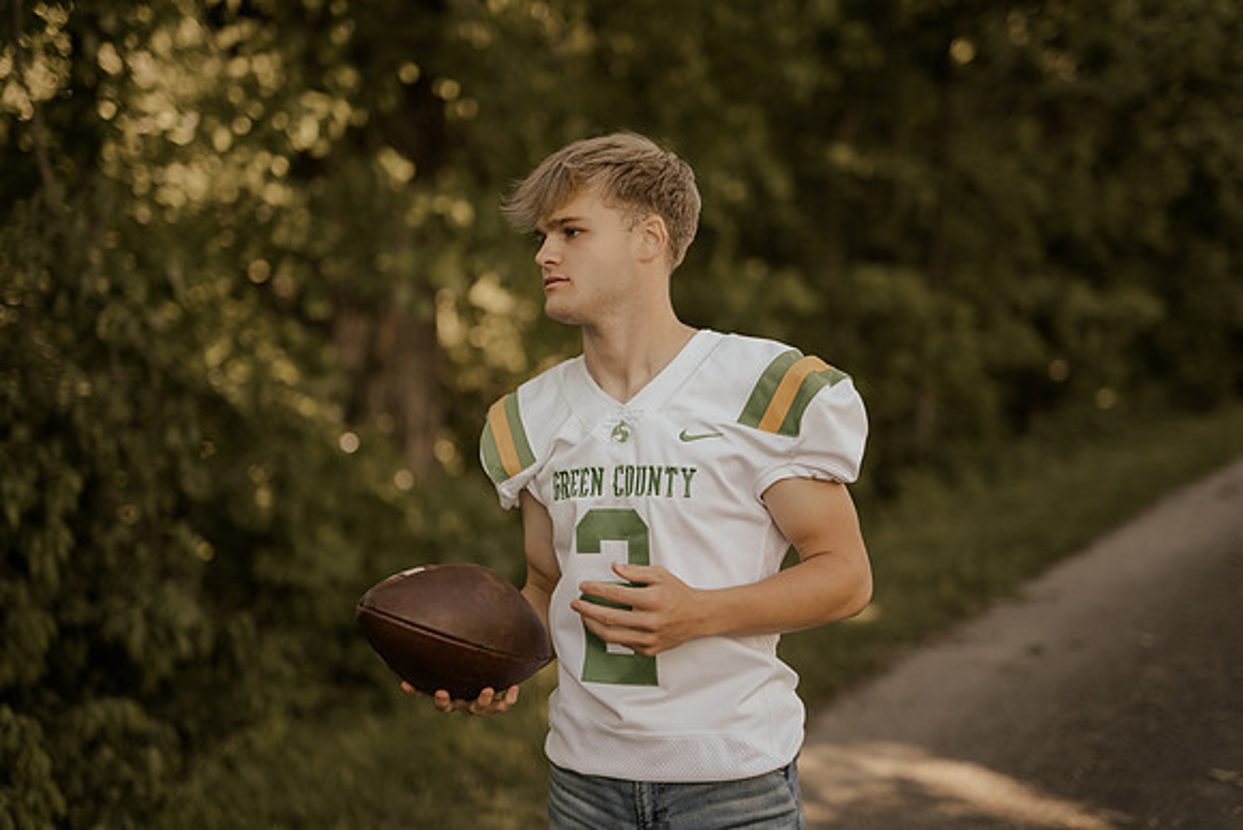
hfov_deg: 39.6
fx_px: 1727
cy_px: 415
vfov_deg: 27.0
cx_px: 622
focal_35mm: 50
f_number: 1.8
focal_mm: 50
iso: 100
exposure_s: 1/640
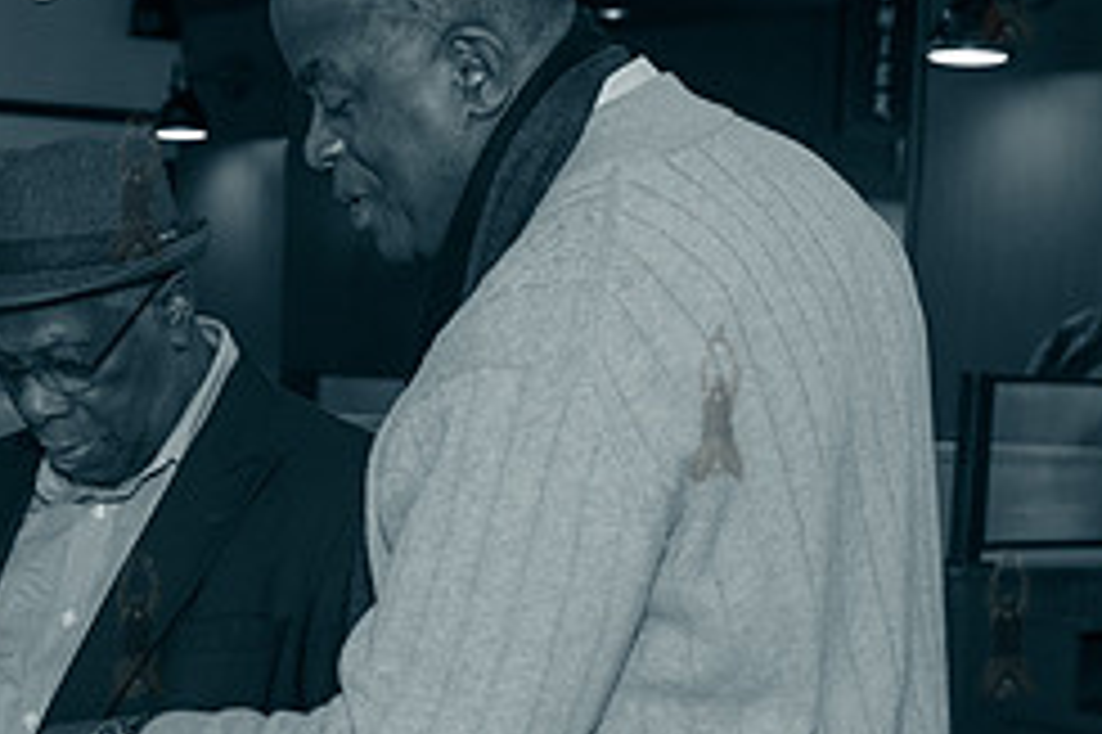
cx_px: 135
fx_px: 2753
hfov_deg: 22.2
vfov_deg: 15.0
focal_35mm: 90
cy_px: 619
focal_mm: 38
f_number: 4
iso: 1250
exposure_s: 1/320
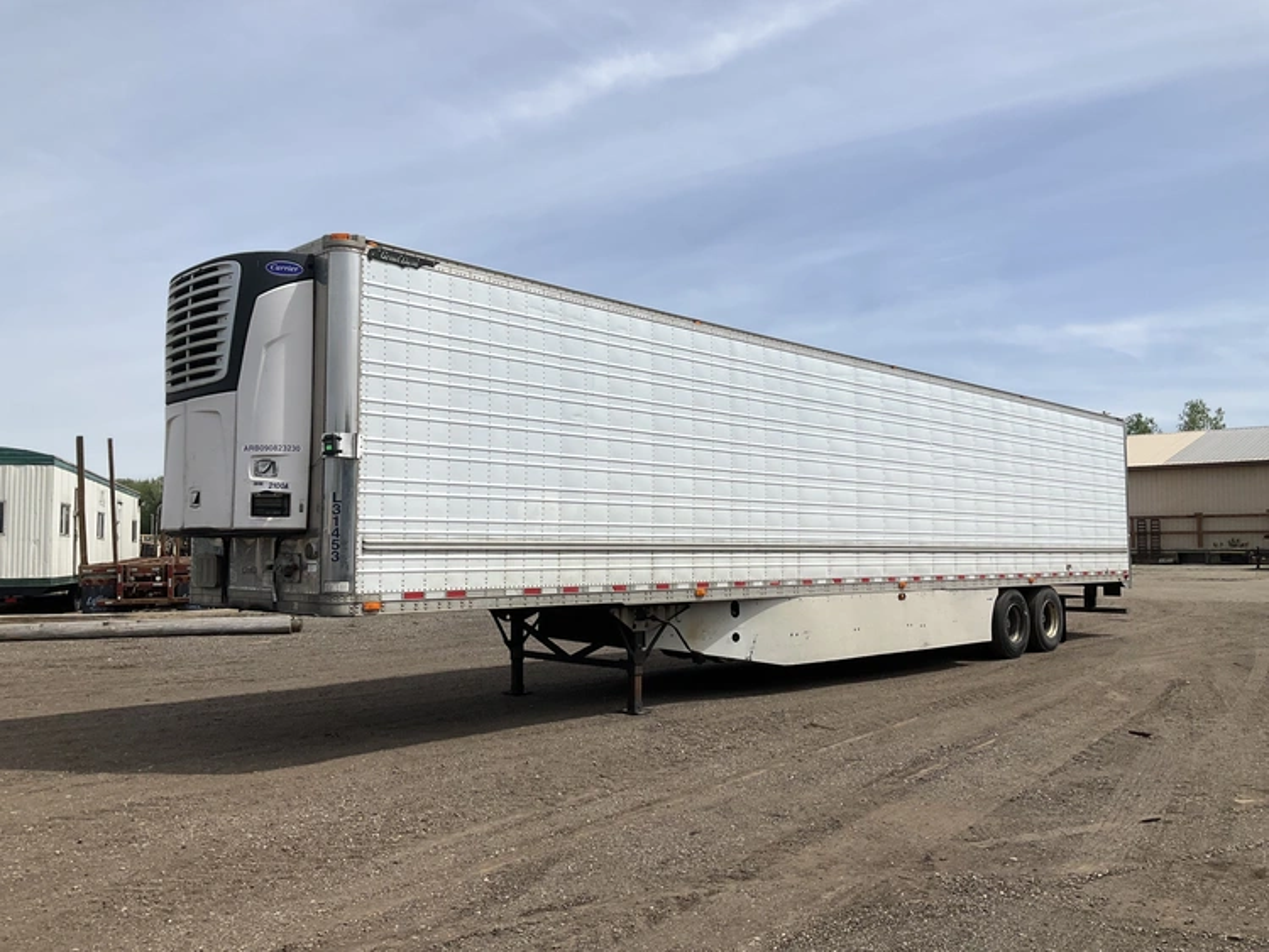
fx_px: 1063
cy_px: 476
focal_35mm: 29
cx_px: 634
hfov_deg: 61.6
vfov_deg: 48.3
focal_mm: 3
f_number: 1.8
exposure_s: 1/3534
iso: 25
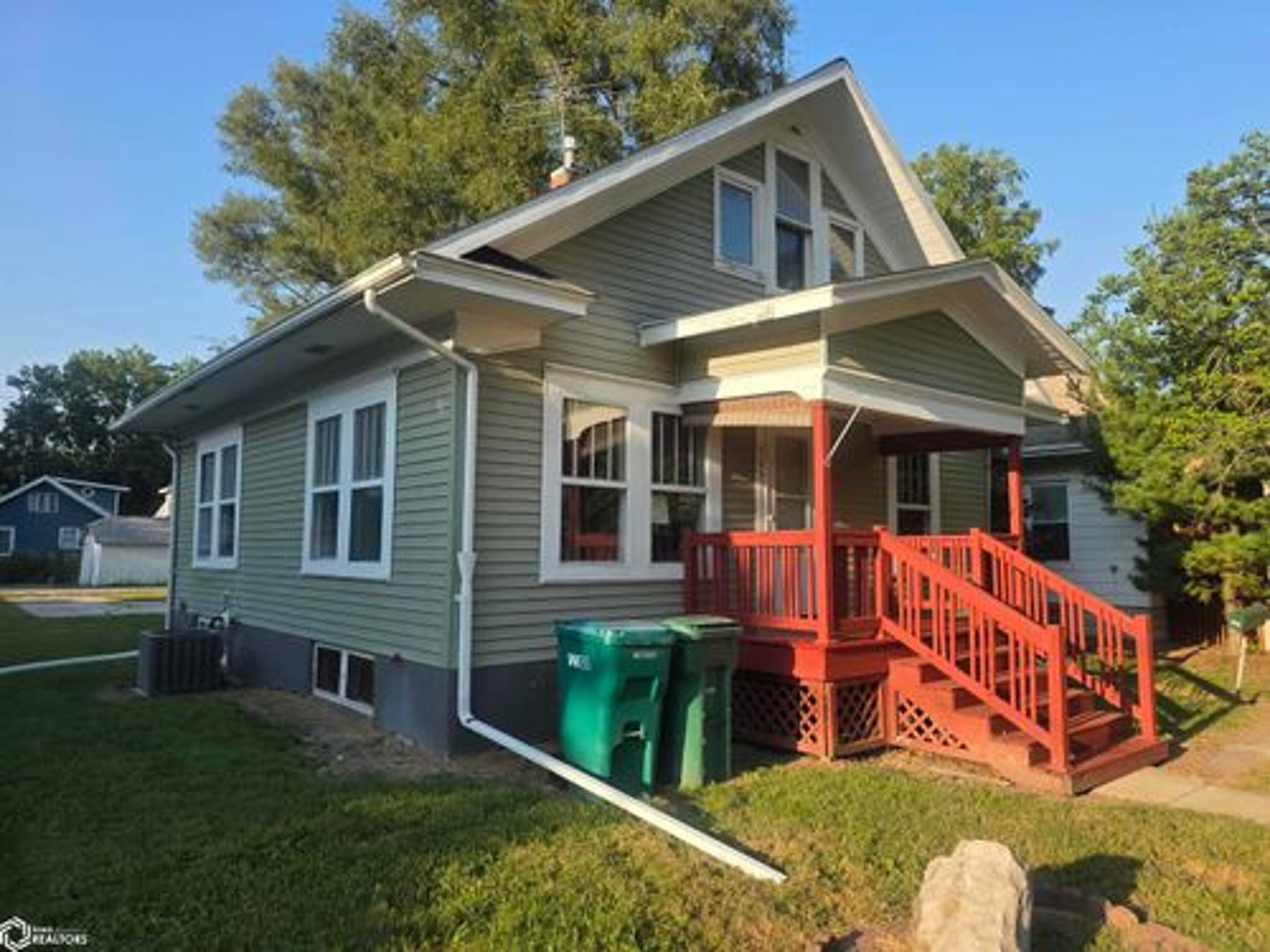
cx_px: 635
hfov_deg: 73.9
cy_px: 476
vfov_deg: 58.9
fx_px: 844
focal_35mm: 23
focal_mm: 6.3
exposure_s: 1/1854
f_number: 1.7
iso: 80
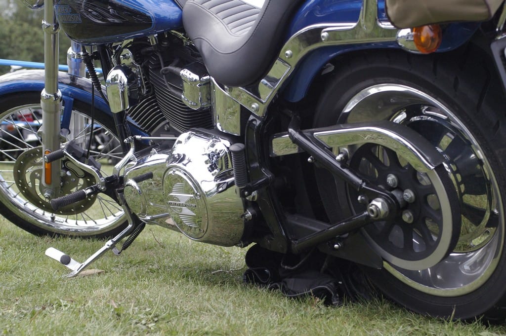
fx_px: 948
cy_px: 168
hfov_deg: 29.9
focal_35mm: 68
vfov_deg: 20.1
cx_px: 253
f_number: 5
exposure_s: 1/1000
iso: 800
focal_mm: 45
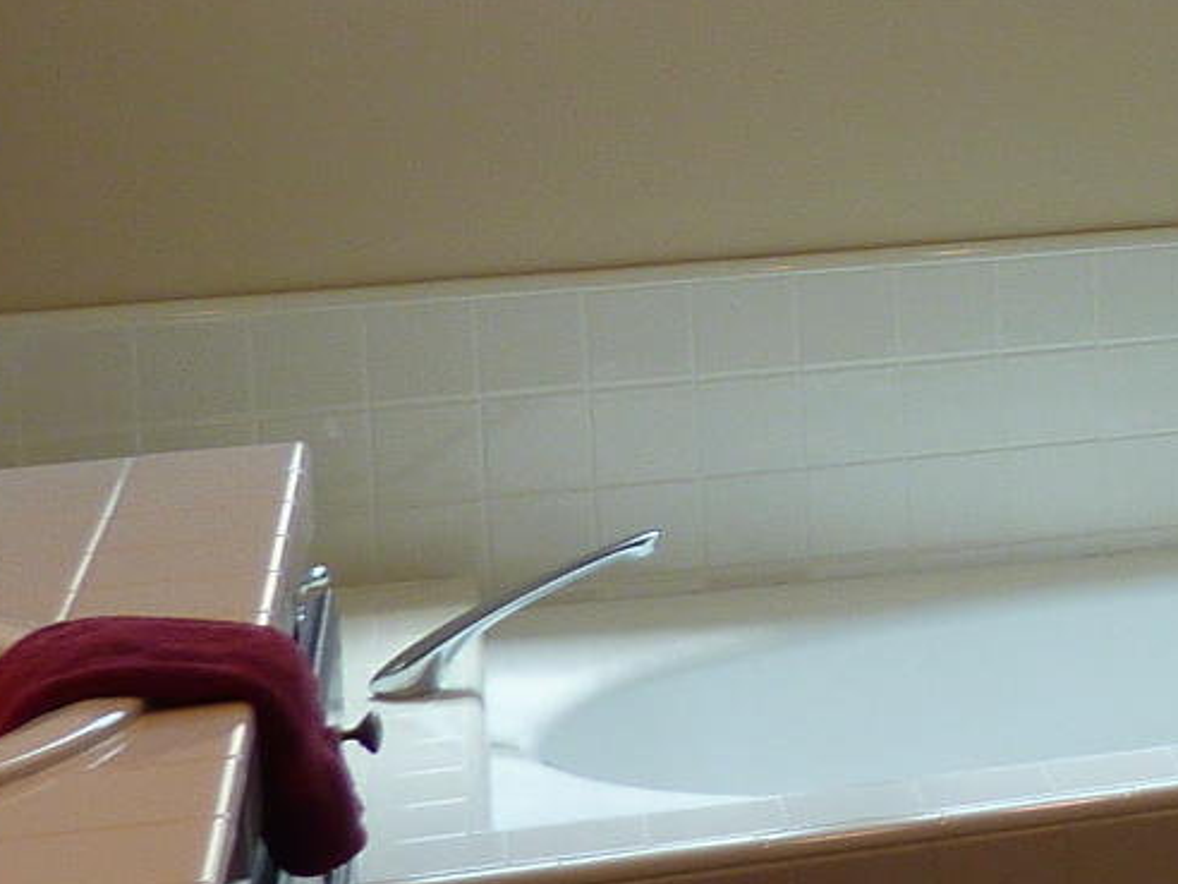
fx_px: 3539
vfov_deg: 14.0
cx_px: 2263
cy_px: -31
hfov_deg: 15.6
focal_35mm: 104
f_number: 3.3
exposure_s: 1/50
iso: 80
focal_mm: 4.1
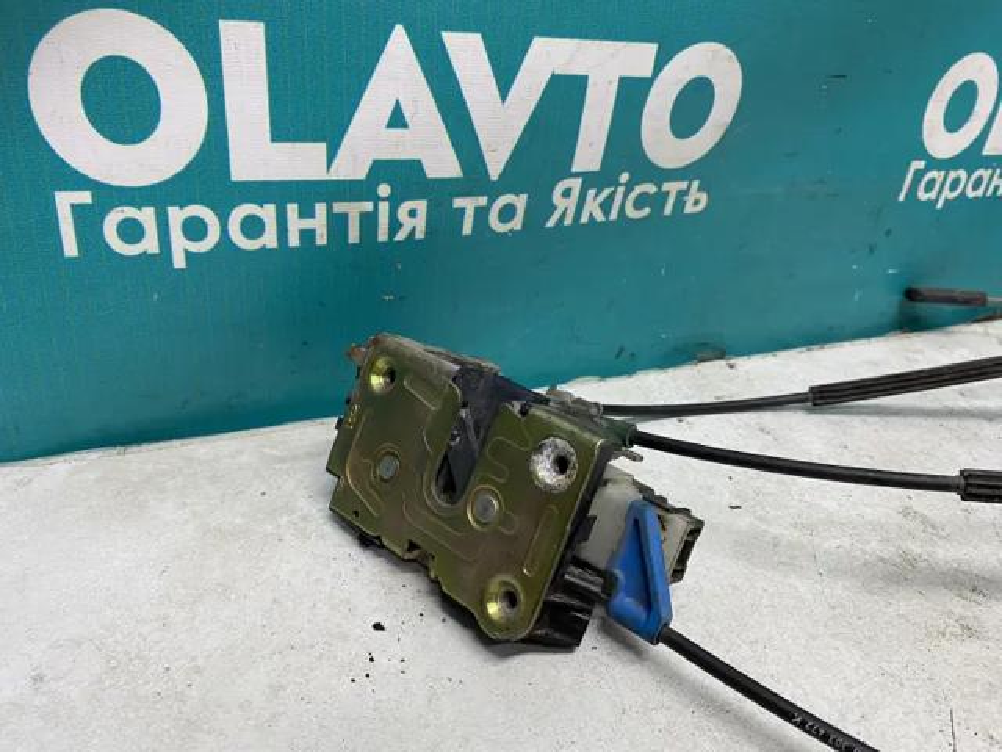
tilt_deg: -29.7
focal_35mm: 26
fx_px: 753
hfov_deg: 67.3
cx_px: 501
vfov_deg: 53.1
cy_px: 376
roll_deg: -5.5
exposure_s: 1/50
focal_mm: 4.25
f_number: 1.8
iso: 80
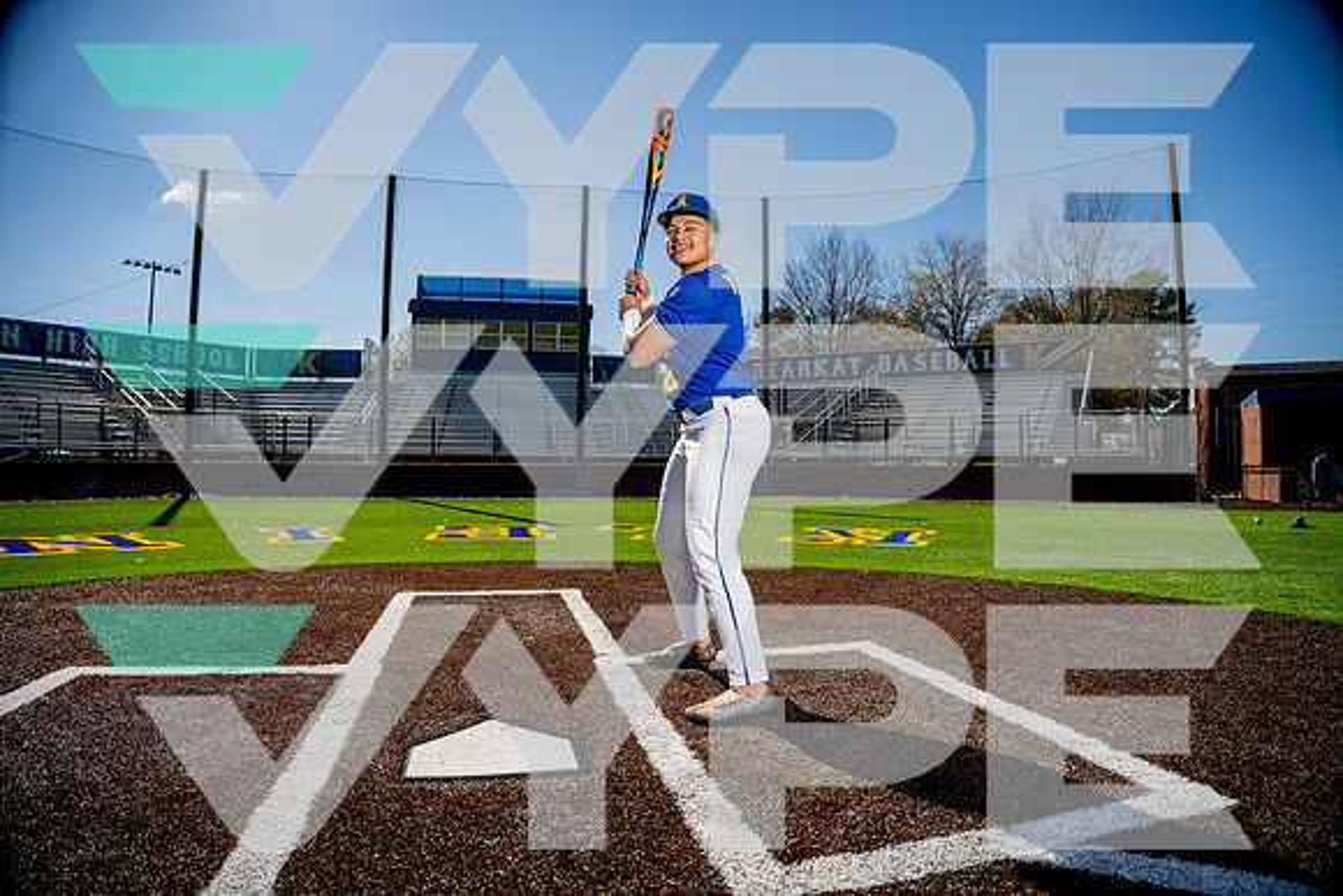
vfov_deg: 62.0
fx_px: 746
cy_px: 448
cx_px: 672
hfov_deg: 84.0
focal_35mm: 20
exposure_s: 1/2000
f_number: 4
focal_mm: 20
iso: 100
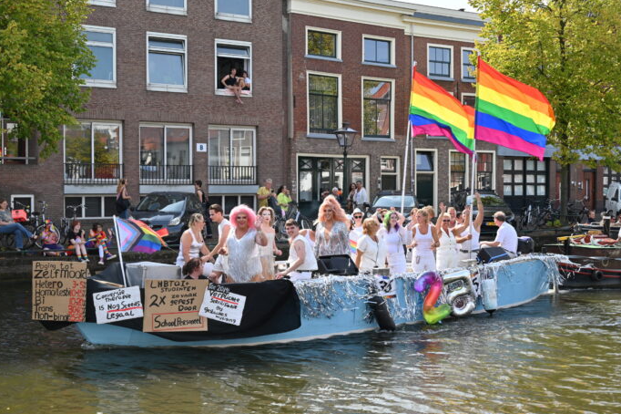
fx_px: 810
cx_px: 310
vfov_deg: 28.6
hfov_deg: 41.9
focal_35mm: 47
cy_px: 209
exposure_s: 1/320
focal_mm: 46
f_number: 6.3
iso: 100
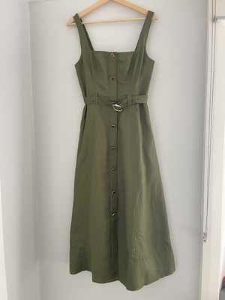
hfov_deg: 54.9
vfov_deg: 69.4
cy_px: 150
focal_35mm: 25
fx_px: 217
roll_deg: +0.9
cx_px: 112
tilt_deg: -5.8
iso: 500
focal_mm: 5.1
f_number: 1.6
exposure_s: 1/50
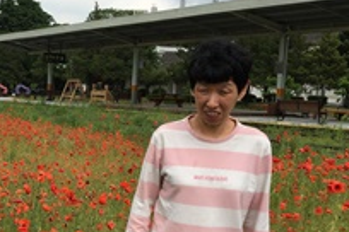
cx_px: 48
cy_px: 148
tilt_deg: -4.5
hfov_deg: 32.6
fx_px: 572
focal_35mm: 59
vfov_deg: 22.9
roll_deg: -3.5
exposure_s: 1/950
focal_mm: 4.15
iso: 25
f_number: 2.2
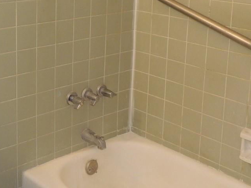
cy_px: 18
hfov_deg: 31.1
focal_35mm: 60
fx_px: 435
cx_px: 39
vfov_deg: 23.7
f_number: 3
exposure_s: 1/40
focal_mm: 4.3
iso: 250
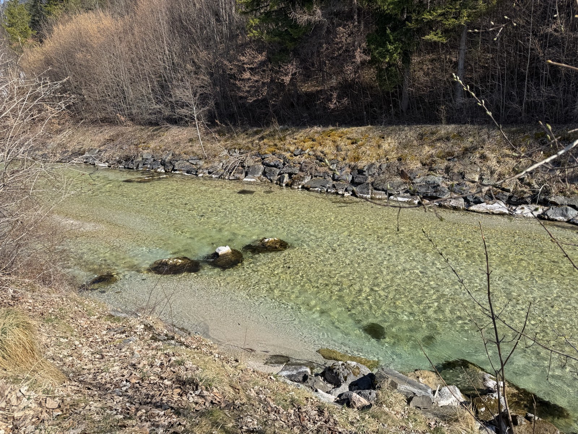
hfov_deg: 71.6
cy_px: 217
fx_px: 401
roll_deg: +2.1
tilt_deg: -15.4
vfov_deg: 56.8
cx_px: 289
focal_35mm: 24
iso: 80
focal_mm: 6.76
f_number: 1.78
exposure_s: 1/3096
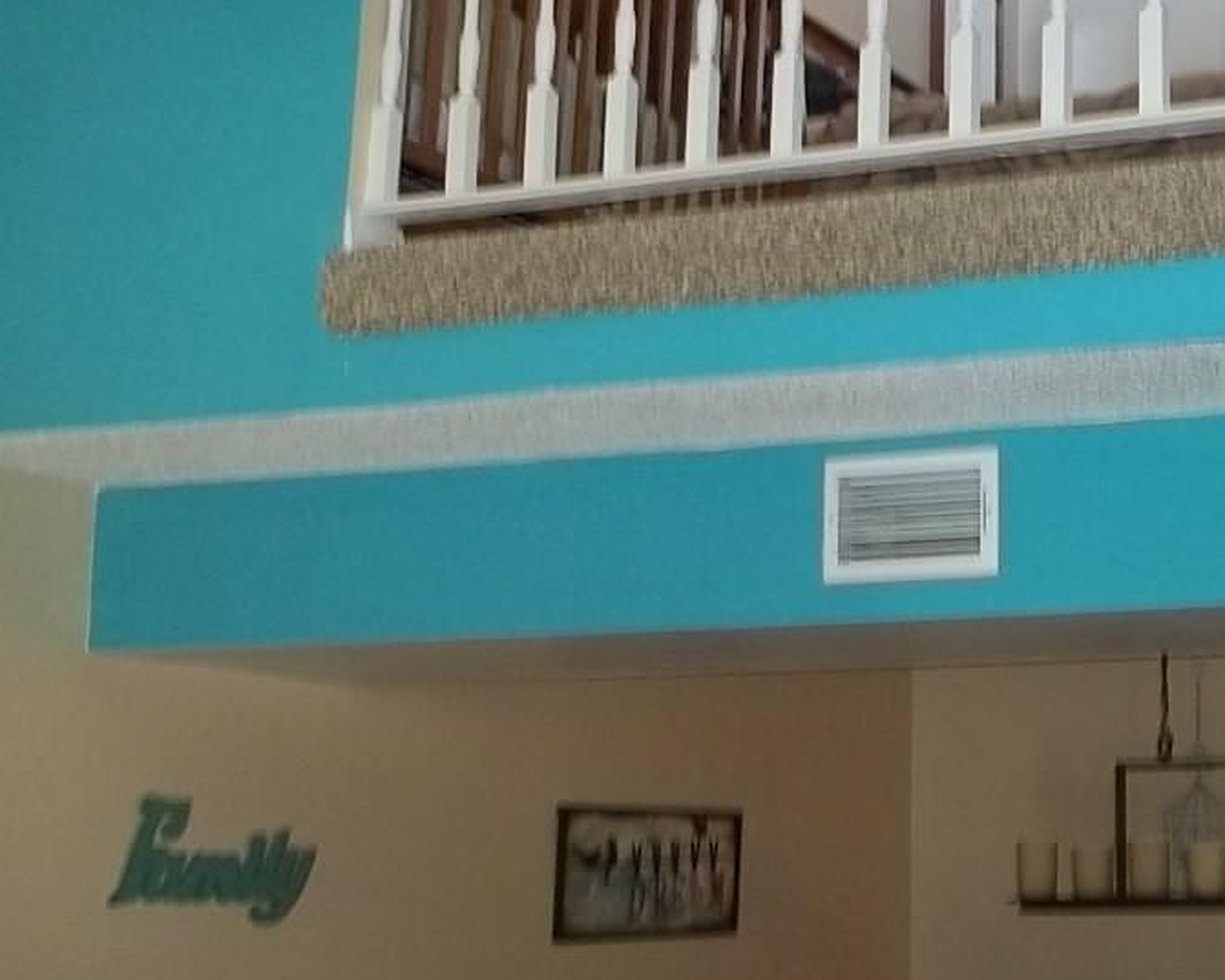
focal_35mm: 67
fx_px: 2429
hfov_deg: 27.1
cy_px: 391
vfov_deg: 22.8
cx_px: 1157
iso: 160
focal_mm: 6.5
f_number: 3.1
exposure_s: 1/30
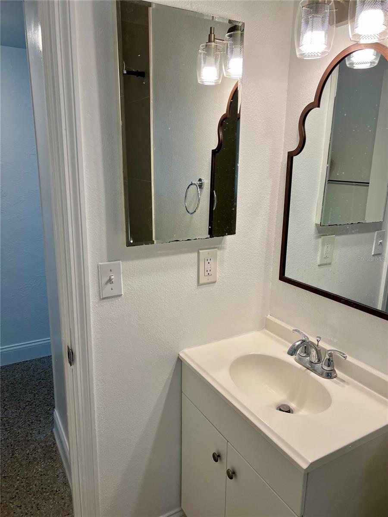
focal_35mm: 26
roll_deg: -1.2
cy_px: 258
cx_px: 194
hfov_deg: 53.1
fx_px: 389
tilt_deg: -15.1
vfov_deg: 67.3
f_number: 1.5
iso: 50
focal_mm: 5.7
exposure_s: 1/120
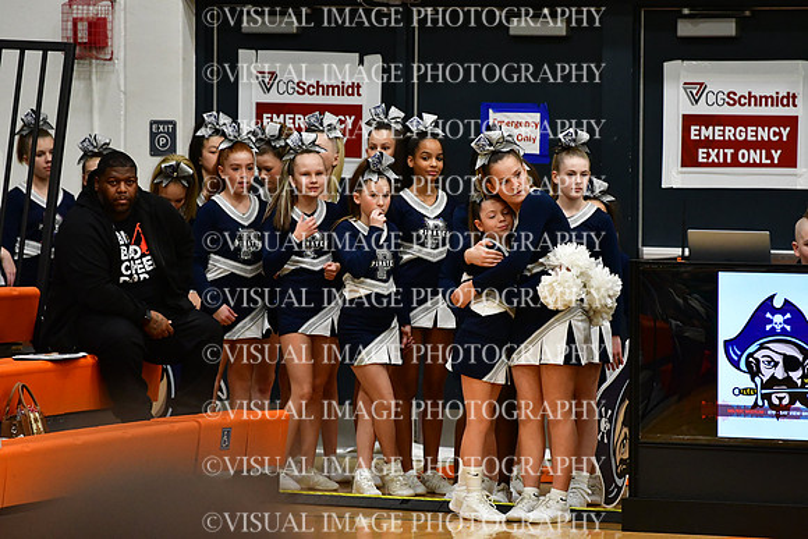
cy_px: 270
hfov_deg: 6.9
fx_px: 6735
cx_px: 404
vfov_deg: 4.6
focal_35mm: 300
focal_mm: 200
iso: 4000
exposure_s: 1/500
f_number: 3.5
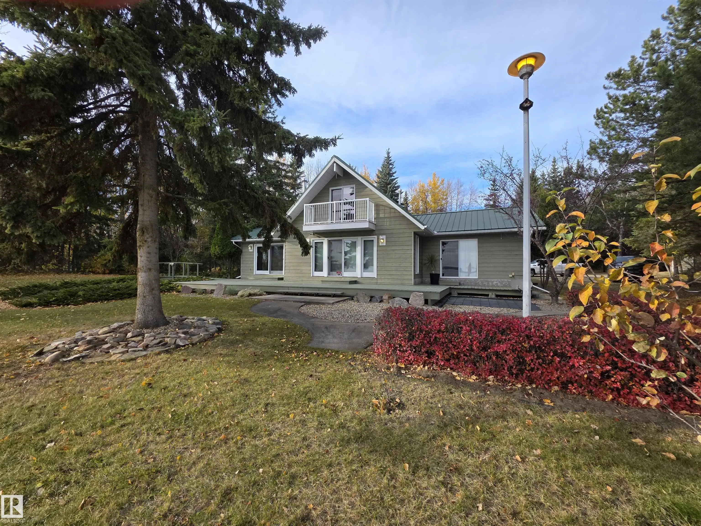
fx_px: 263
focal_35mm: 13
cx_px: 350
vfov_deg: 89.9
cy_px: 263
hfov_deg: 106.2
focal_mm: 2.2
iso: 40
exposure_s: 1/586
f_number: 1.9
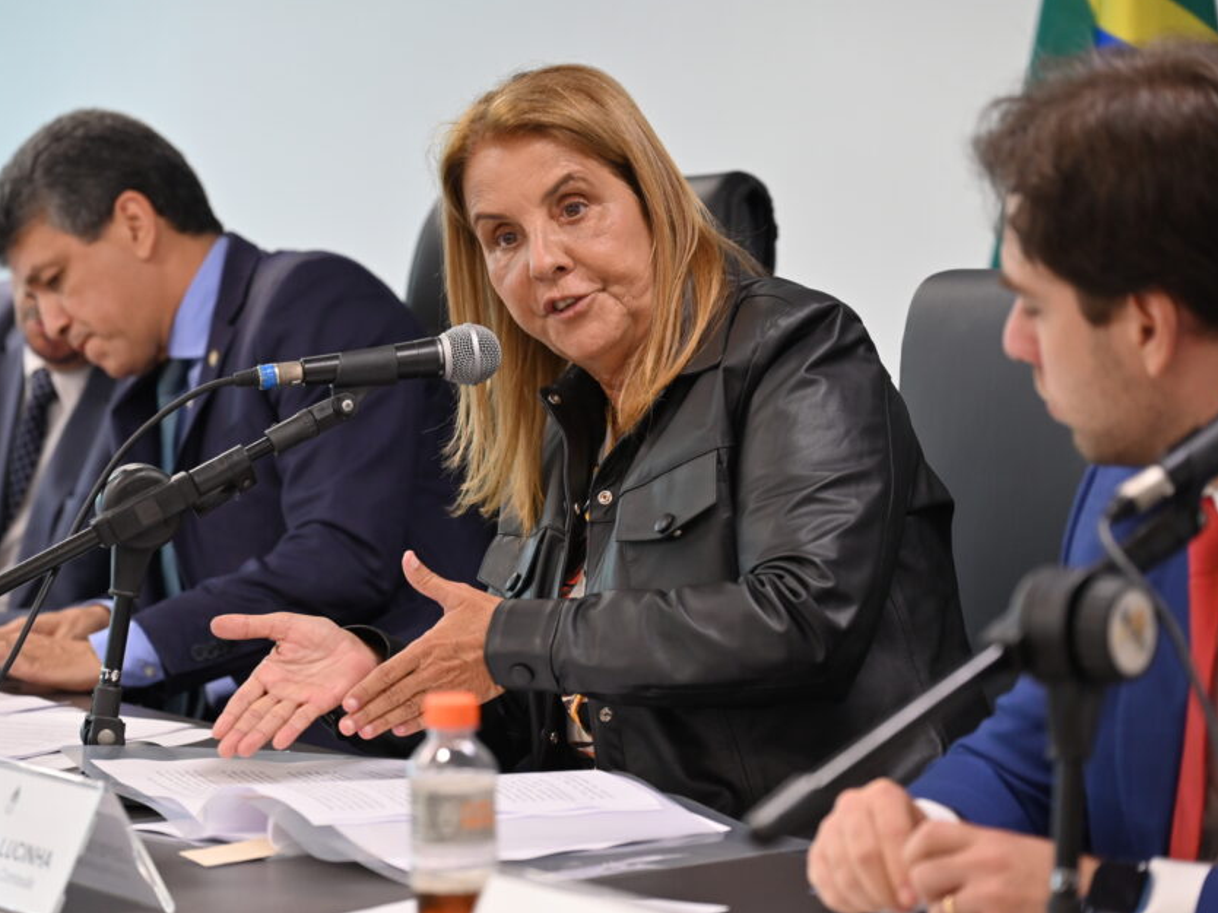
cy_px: 421
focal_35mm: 124
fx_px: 4362
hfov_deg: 15.9
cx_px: 530
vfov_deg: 11.9
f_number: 4
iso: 1000
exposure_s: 1/60
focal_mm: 105
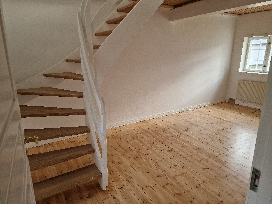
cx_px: 136
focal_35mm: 23
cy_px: 102
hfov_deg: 73.9
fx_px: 181
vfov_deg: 58.9
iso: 160
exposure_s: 1/180
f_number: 1.8
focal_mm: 6.4
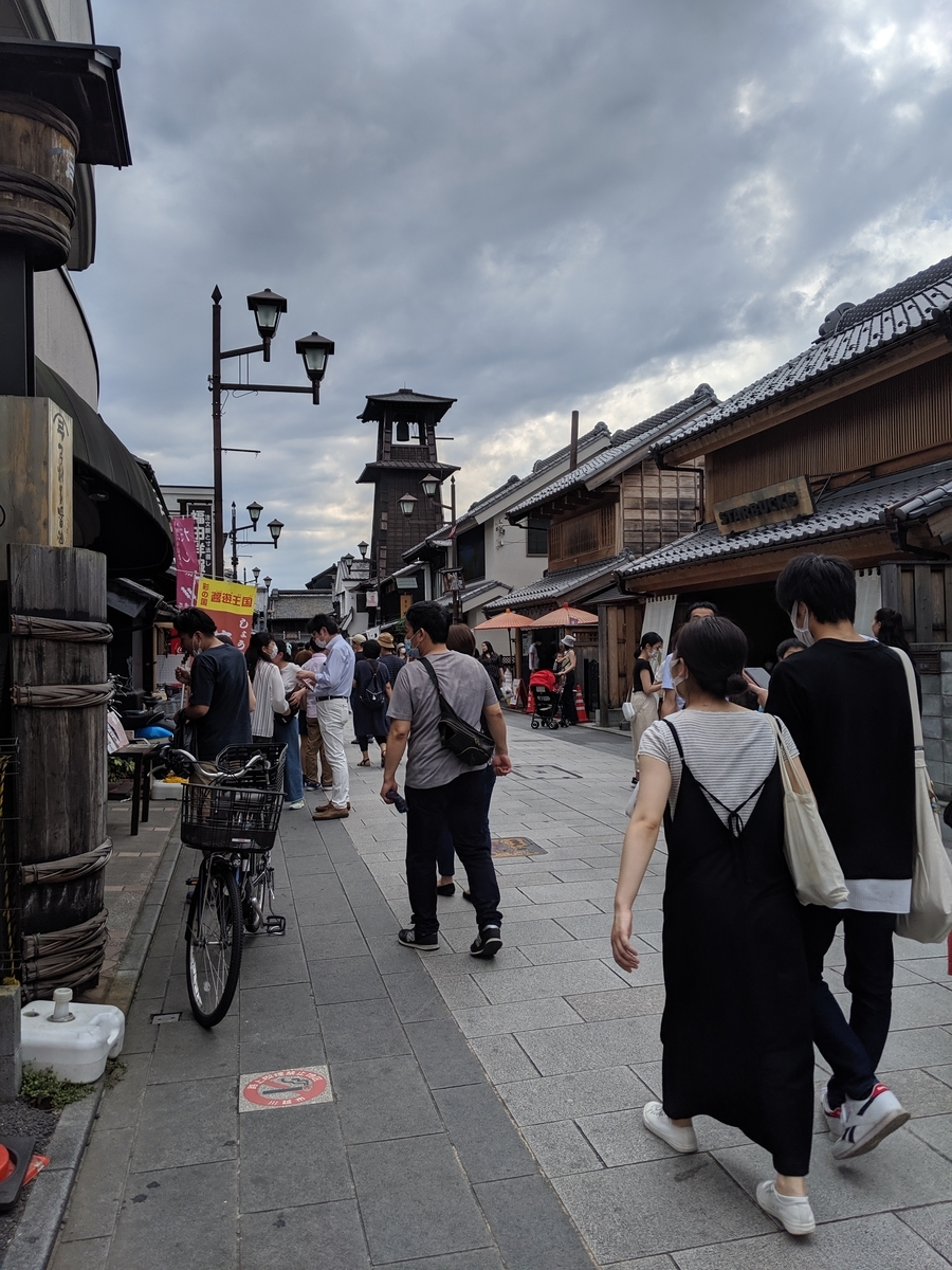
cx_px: 476
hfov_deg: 51.4
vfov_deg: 65.3
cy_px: 635
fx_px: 990
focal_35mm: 27
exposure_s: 1/3356
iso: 43
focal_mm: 4.44
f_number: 1.8
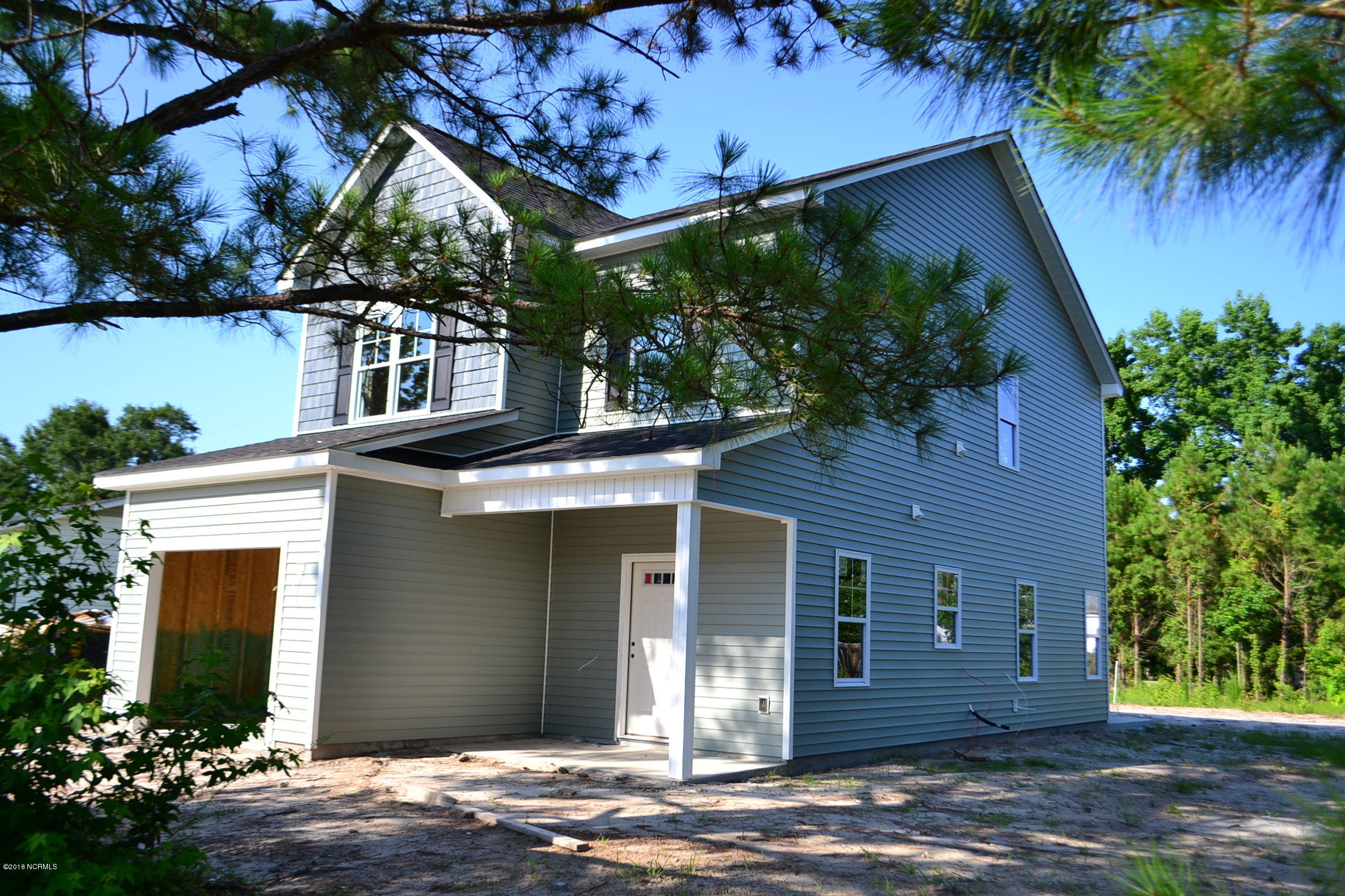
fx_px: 1121
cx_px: 672
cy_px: 448
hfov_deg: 61.9
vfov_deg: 43.6
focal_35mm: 30
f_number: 3.8
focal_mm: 20
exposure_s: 1/400
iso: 100
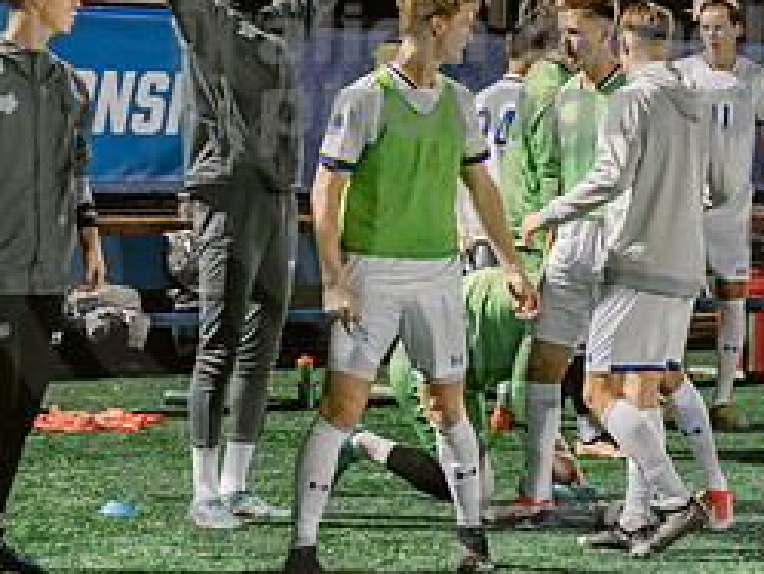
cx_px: 473
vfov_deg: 9.4
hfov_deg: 12.6
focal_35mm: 157
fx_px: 3467
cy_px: 69
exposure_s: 1/200
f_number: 3.5
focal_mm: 70
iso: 2500
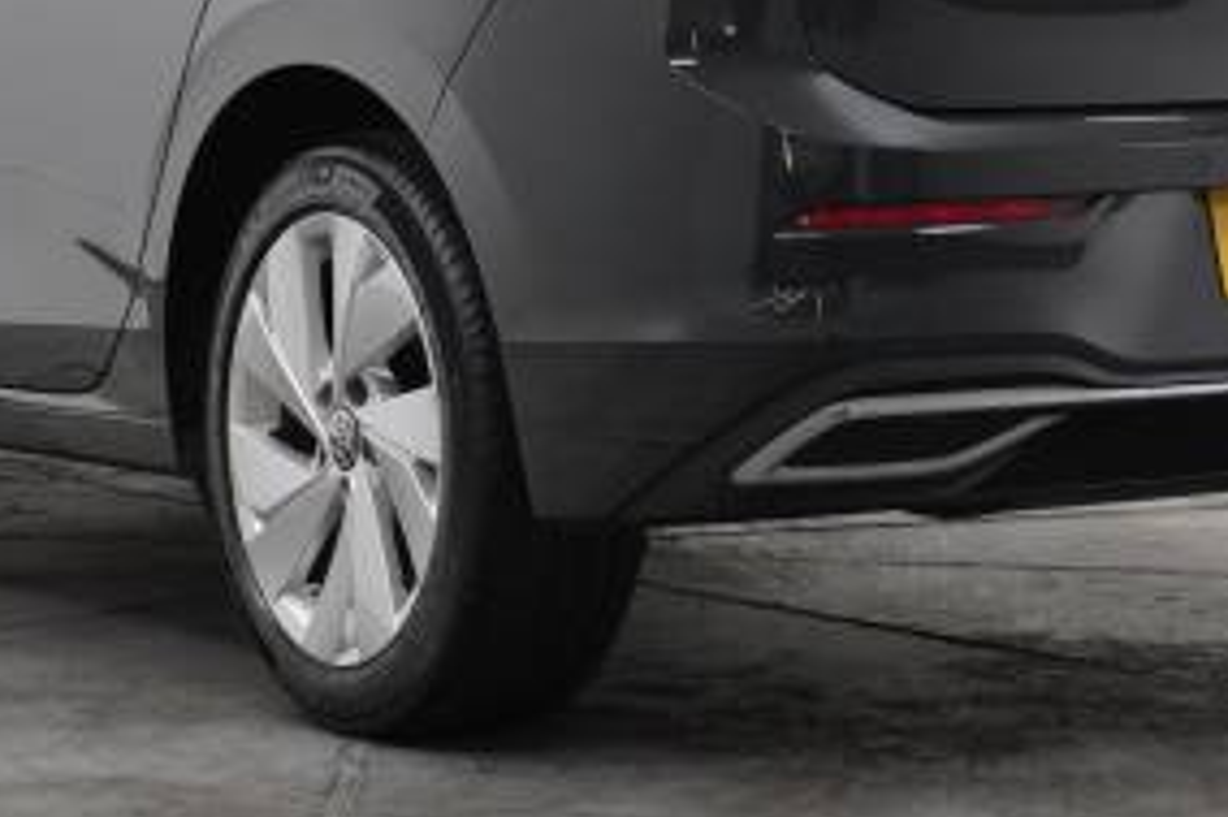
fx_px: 4841
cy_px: 43
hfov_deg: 14.5
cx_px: 705
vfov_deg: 9.6
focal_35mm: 142
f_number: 5.6
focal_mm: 42
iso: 3200
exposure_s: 1/200
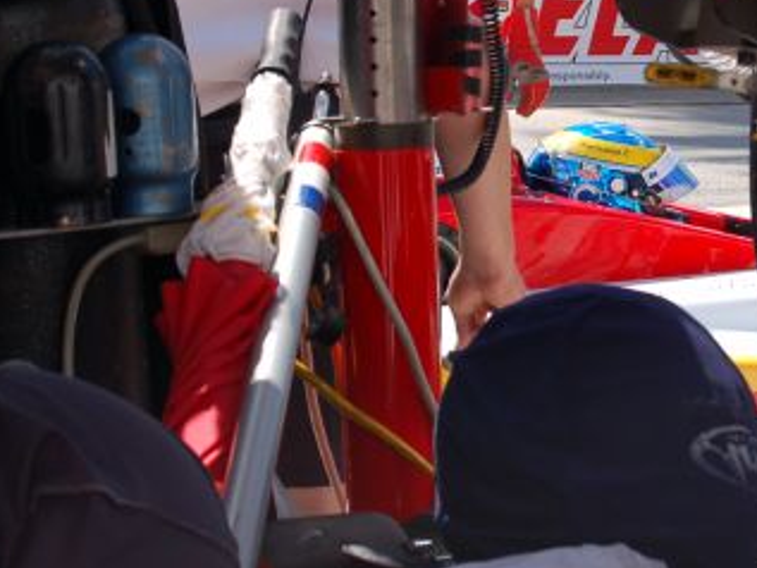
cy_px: 171
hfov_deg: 13.1
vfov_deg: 9.9
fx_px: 3280
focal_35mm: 150
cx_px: 611
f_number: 8
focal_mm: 55
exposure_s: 1/250
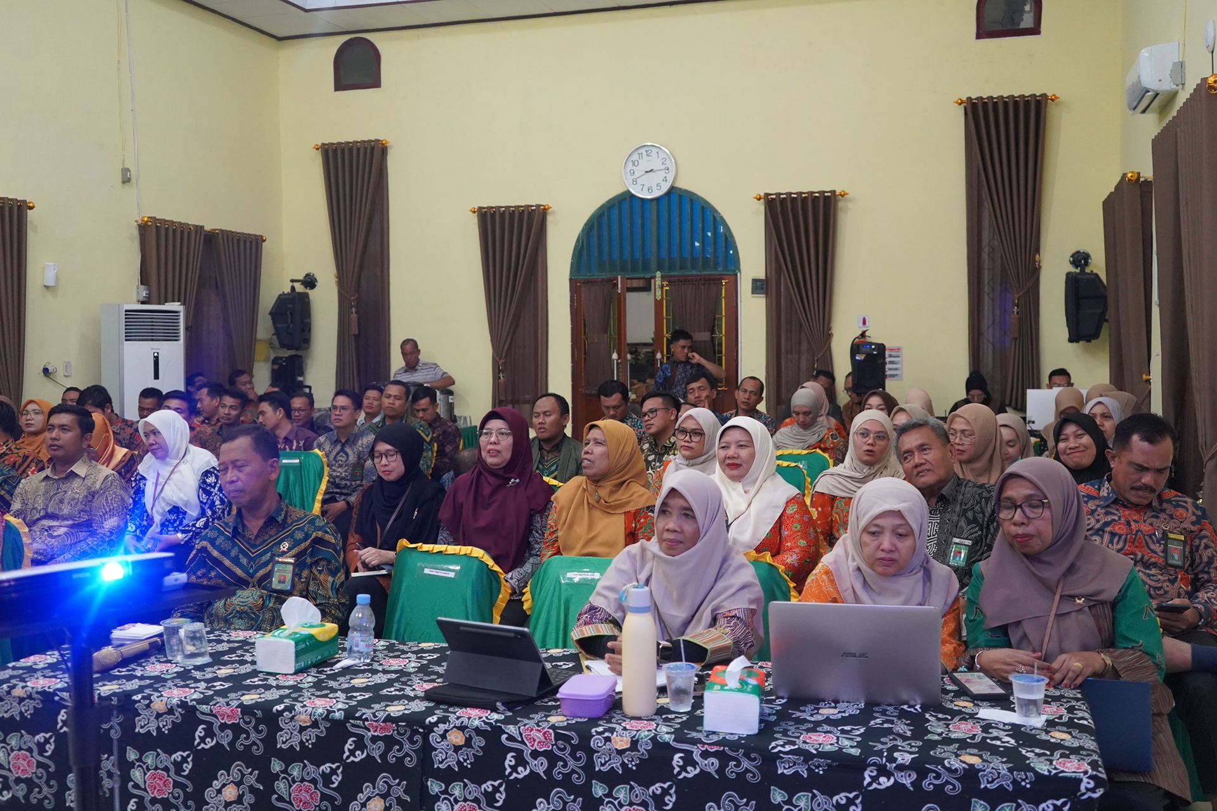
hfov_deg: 54.4
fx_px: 1183
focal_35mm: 35
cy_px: 406
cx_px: 608
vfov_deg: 37.9
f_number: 4
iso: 6400
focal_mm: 35
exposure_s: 1/160
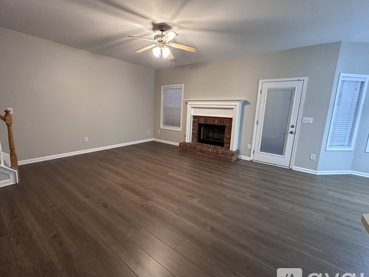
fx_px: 171
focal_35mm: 16
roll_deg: -2.0
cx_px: 168
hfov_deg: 94.3
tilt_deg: -9.0
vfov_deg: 78.1
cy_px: 135
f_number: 2.2
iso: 500
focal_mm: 2.22
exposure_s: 1/60
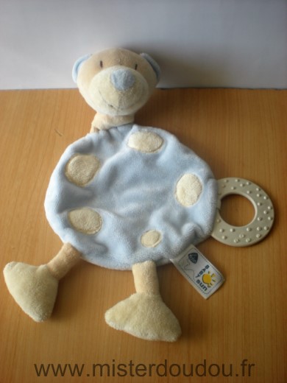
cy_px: 192
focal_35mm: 38
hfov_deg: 37.7
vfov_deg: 49.0
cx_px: 144
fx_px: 420
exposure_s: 1/107
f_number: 3.1
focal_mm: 6.3
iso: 64
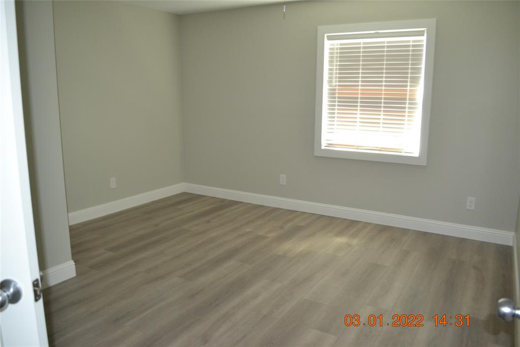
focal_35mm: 27
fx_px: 390
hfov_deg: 67.4
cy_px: 174
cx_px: 260
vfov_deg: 47.9
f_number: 3.5
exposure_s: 1/60
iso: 1100
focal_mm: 18
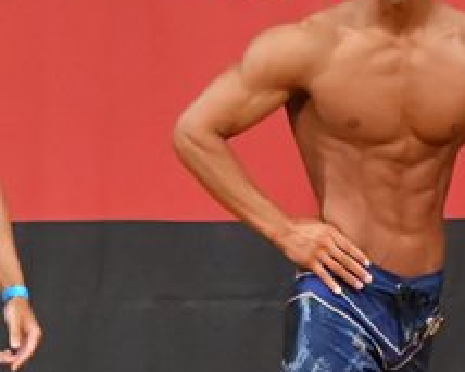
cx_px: 668
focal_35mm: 866
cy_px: 287
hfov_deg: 2.2
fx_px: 11913
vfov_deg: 1.8
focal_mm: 170
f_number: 5.6
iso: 10000
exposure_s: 1/400
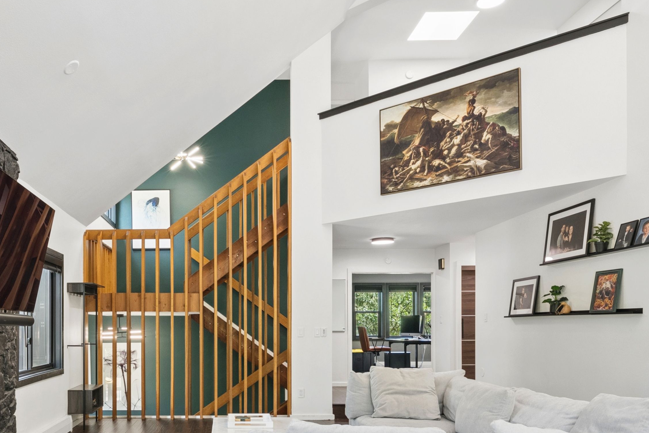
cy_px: 329
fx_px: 541
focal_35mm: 30
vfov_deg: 42.2
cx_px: 205
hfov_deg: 60.1
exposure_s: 1/30
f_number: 9
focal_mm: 16
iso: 800
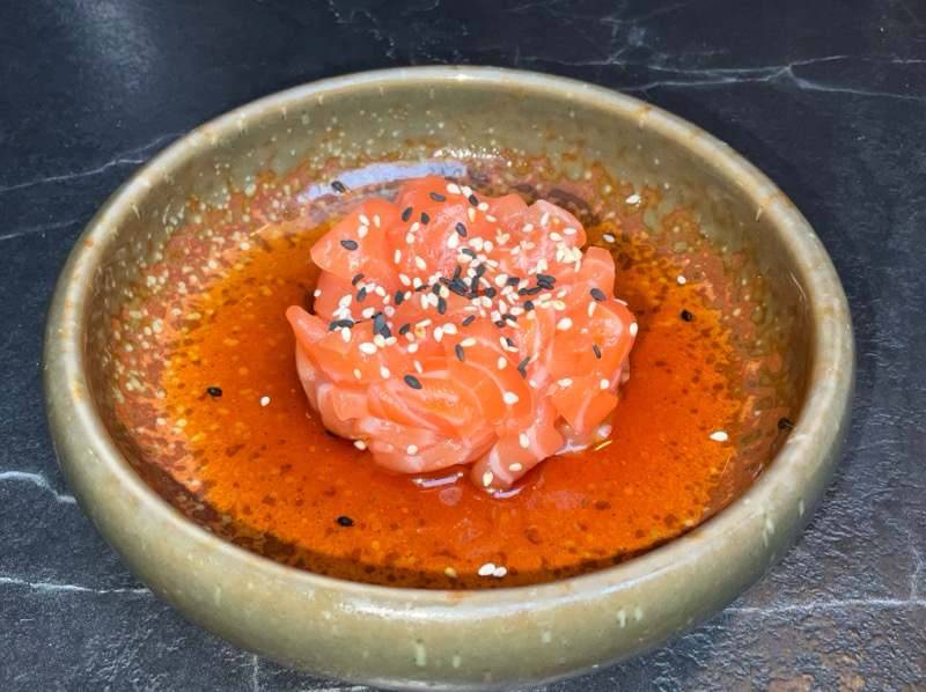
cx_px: 463
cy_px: 346
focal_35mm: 29
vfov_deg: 48.1
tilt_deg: -47.9
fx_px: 775
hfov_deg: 61.7
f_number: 1.8
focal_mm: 3
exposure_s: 1/115
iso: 16
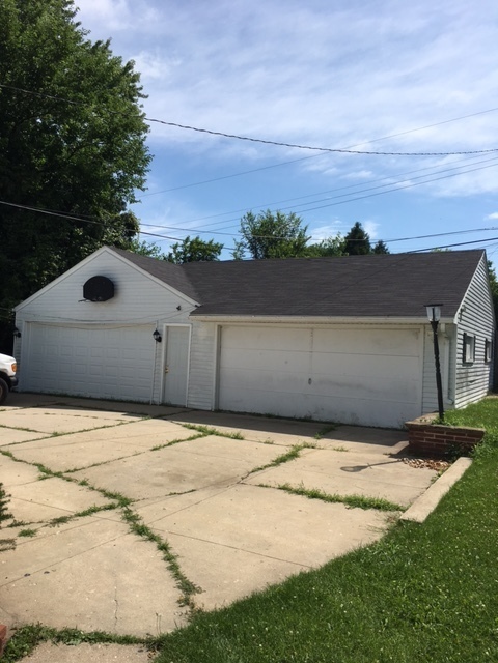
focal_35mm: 29
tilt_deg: +2.6
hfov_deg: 48.2
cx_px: 249
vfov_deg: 61.7
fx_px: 556
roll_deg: -2.7
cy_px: 332
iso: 25
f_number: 2.2
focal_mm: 4.15
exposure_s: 1/2079
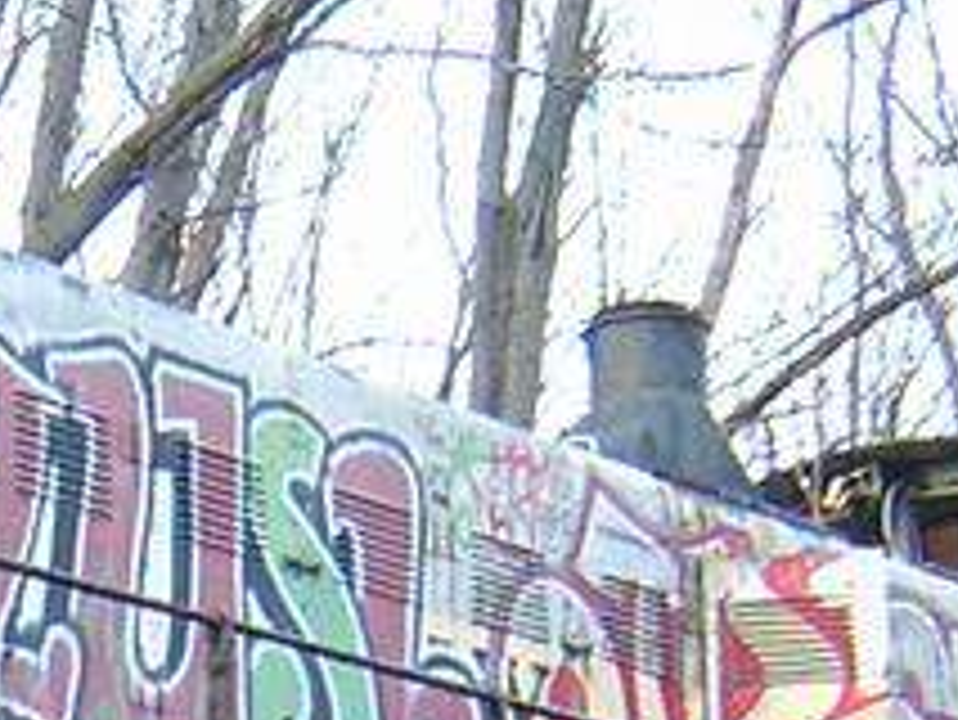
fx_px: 3987
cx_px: -166
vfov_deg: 10.1
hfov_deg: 13.4
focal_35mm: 144
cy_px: 918
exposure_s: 1/57.1
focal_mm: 4.7
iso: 100
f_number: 2.6
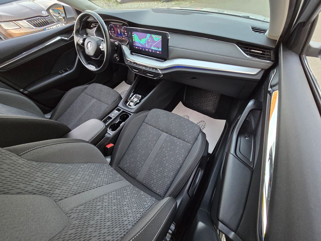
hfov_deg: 106.2
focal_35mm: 13
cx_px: 160
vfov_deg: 89.9
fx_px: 121
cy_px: 120
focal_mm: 2.2
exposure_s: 1/50
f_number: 2.2
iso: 320
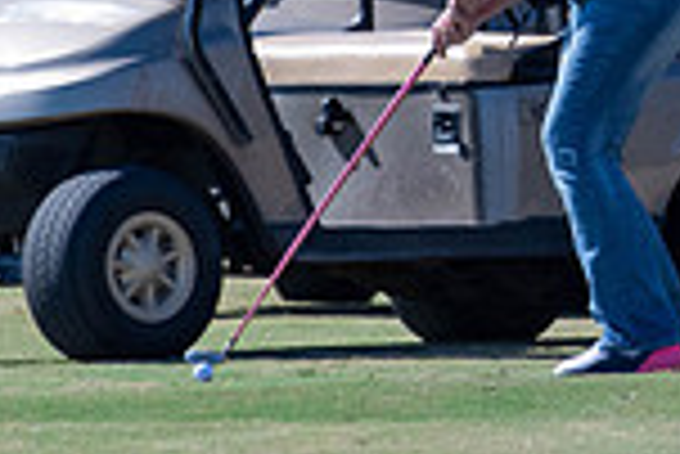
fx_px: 37076
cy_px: -146
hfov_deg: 1.1
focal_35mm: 1961
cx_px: 644
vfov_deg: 0.7
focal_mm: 340
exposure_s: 1/1600
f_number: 5.6
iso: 400
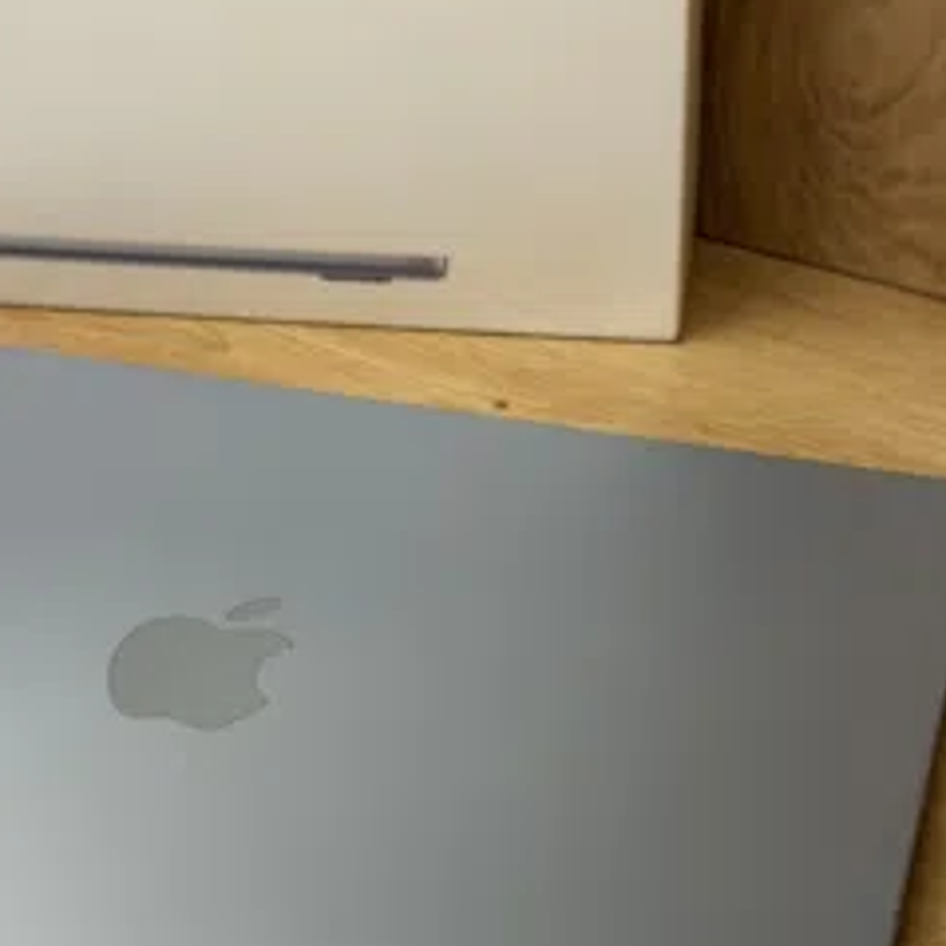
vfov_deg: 24.1
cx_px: 495
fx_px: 2195
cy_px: 689
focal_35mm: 71
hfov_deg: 24.3
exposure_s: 1/50
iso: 80
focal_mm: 6.76
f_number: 1.78
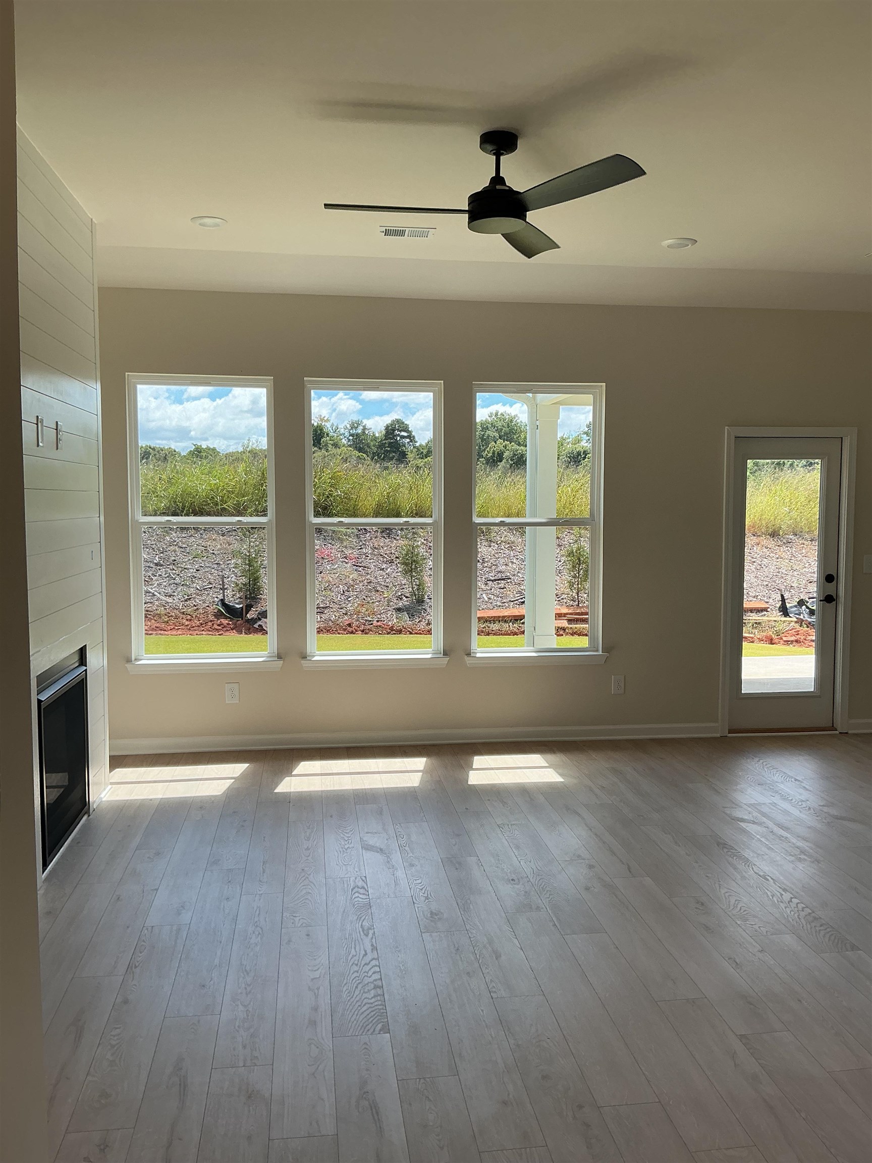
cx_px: 436
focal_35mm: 29
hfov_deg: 48.2
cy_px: 582
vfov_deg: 61.7
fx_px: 974
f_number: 1.8
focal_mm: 3
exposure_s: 1/386
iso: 25
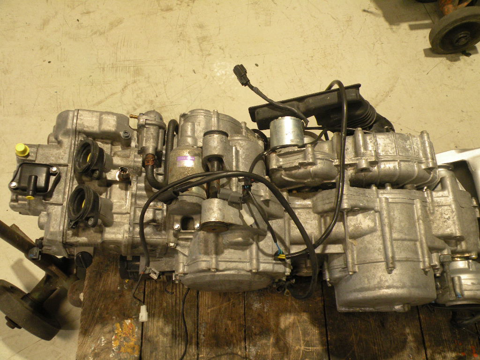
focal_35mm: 33
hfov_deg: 55.4
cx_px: 240
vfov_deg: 42.9
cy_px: 180
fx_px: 458
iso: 227
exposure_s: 1/60
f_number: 3.2
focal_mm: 5.8
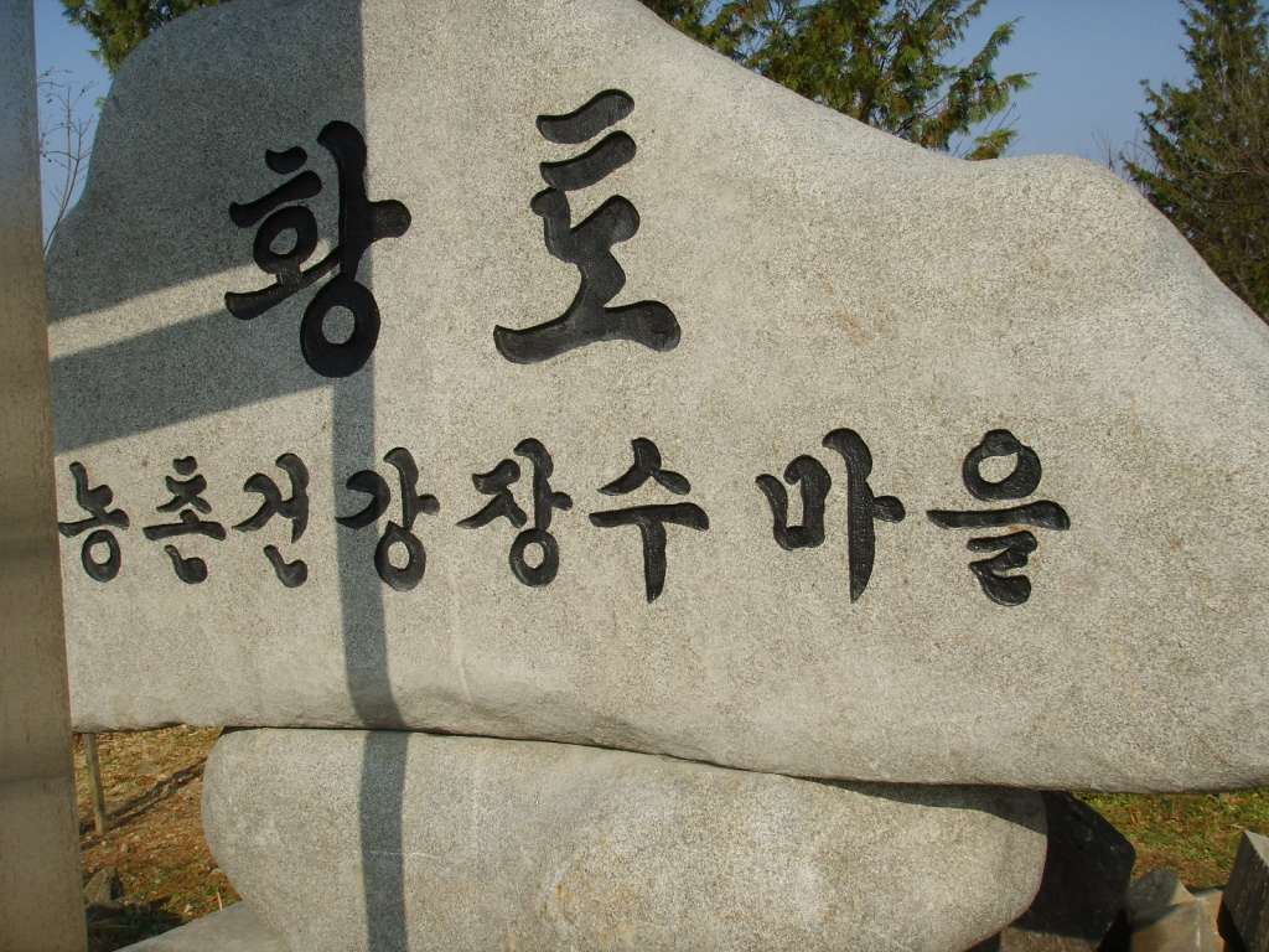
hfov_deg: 47.9
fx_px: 1430
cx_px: 634
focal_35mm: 39
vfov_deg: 36.8
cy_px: 476
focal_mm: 6.6
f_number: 6.3
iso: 50
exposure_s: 1/350
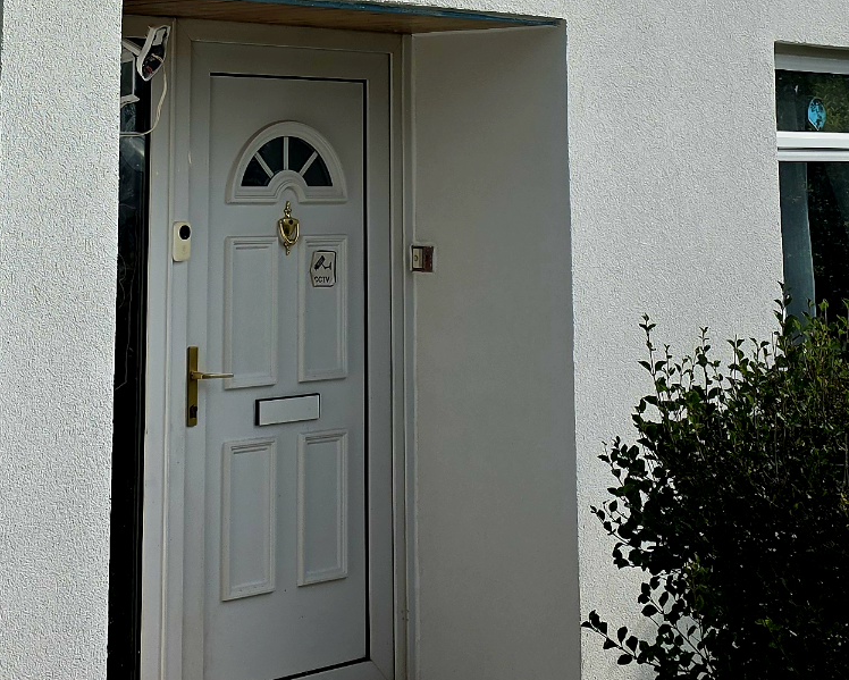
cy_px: -143
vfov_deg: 19.9
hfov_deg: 26.1
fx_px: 1810
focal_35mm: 72
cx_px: 225
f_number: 1.7
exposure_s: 1/10000
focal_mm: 6.3
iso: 80
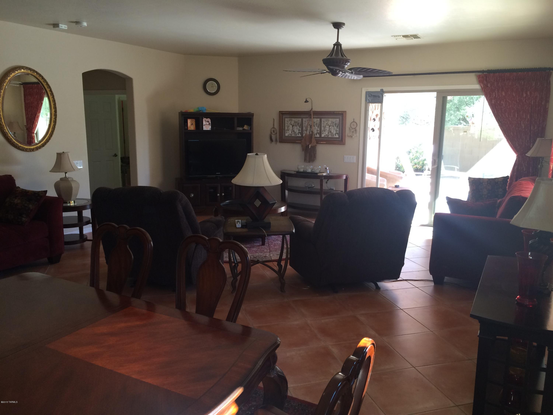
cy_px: 208
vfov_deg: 48.2
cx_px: 276
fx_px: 463
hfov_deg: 61.7
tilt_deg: -11.1
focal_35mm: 29
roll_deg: -0.4
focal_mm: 4.15
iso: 40
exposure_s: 1/30
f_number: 2.2
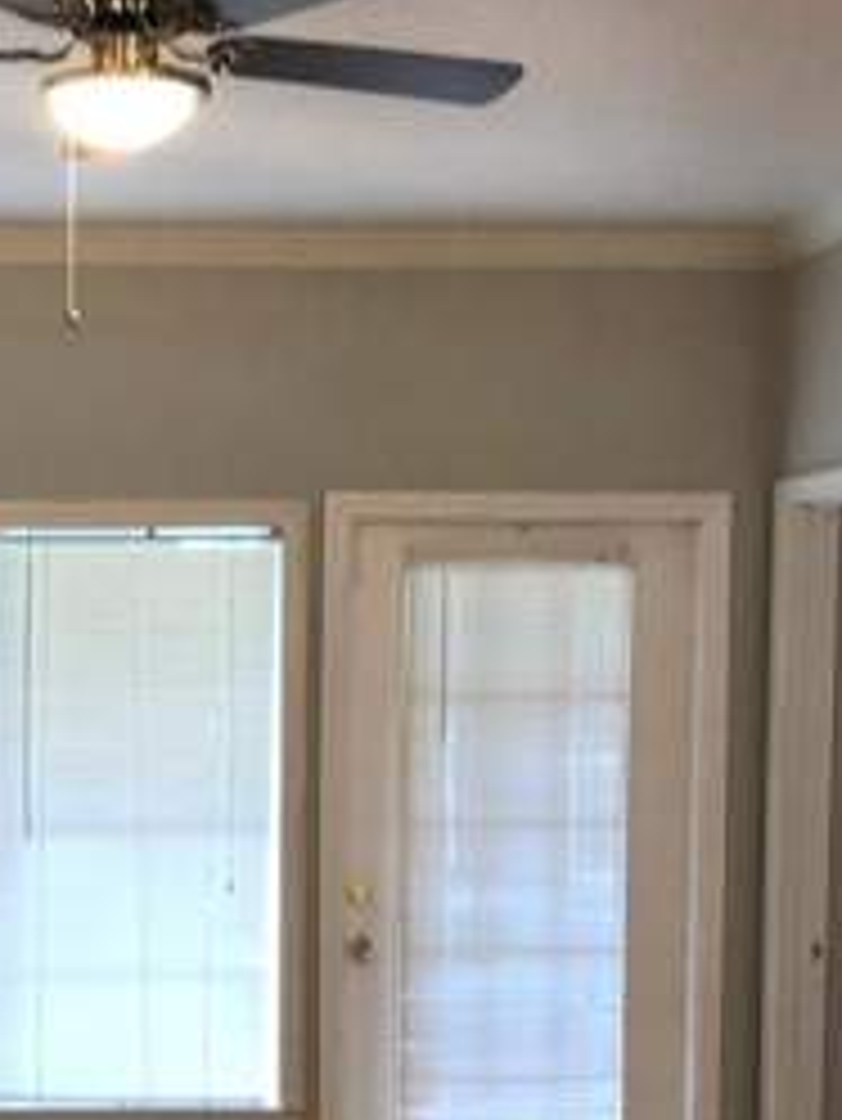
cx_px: 54
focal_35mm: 72
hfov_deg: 20.0
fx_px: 2333
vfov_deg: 26.6
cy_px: 850
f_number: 1.8
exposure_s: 1/15
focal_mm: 4
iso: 40
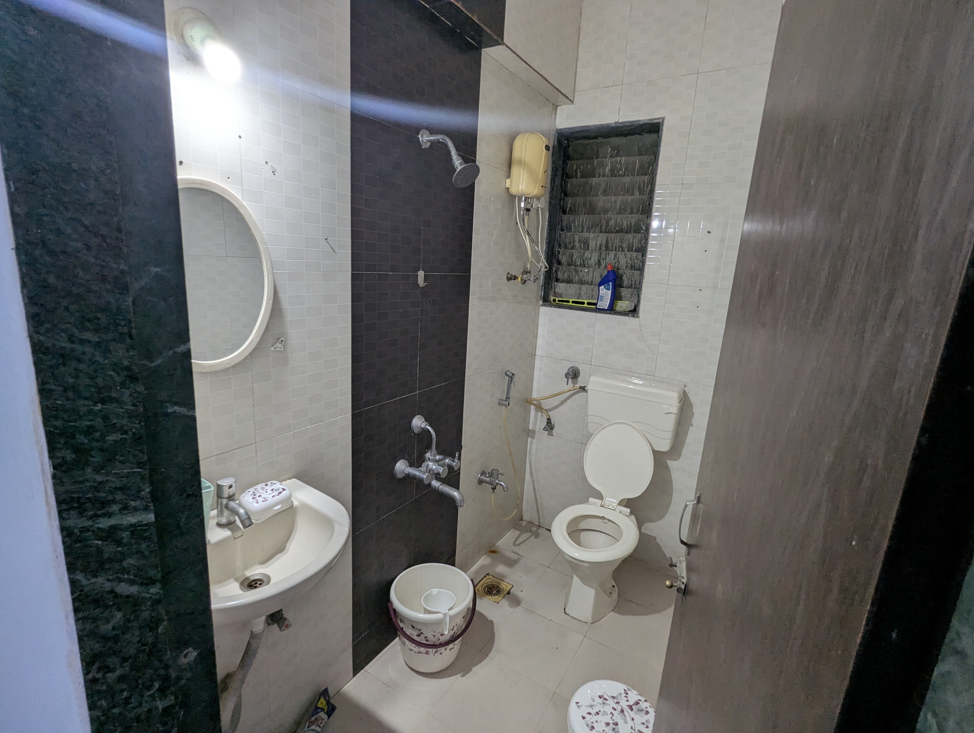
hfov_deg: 94.4
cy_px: 366
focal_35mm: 16
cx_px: 487
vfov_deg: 78.2
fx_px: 451
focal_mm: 2.35
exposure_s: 1/25
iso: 129
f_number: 2.2
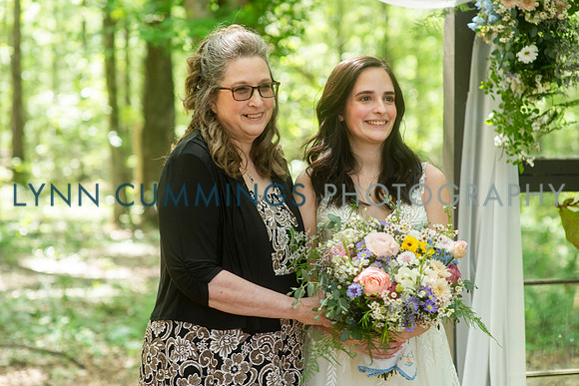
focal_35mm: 93
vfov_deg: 14.8
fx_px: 1492
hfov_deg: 22.0
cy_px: 186
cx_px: 285
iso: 500
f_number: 3.2
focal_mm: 85
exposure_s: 1/200
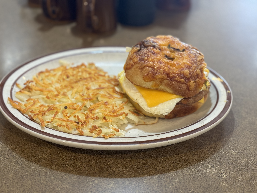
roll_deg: -1.6
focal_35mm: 48
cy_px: 96
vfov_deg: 30.3
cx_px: 128
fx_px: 356
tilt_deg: -33.3
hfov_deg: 39.7
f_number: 1.78
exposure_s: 1/40
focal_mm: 6.76
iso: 250
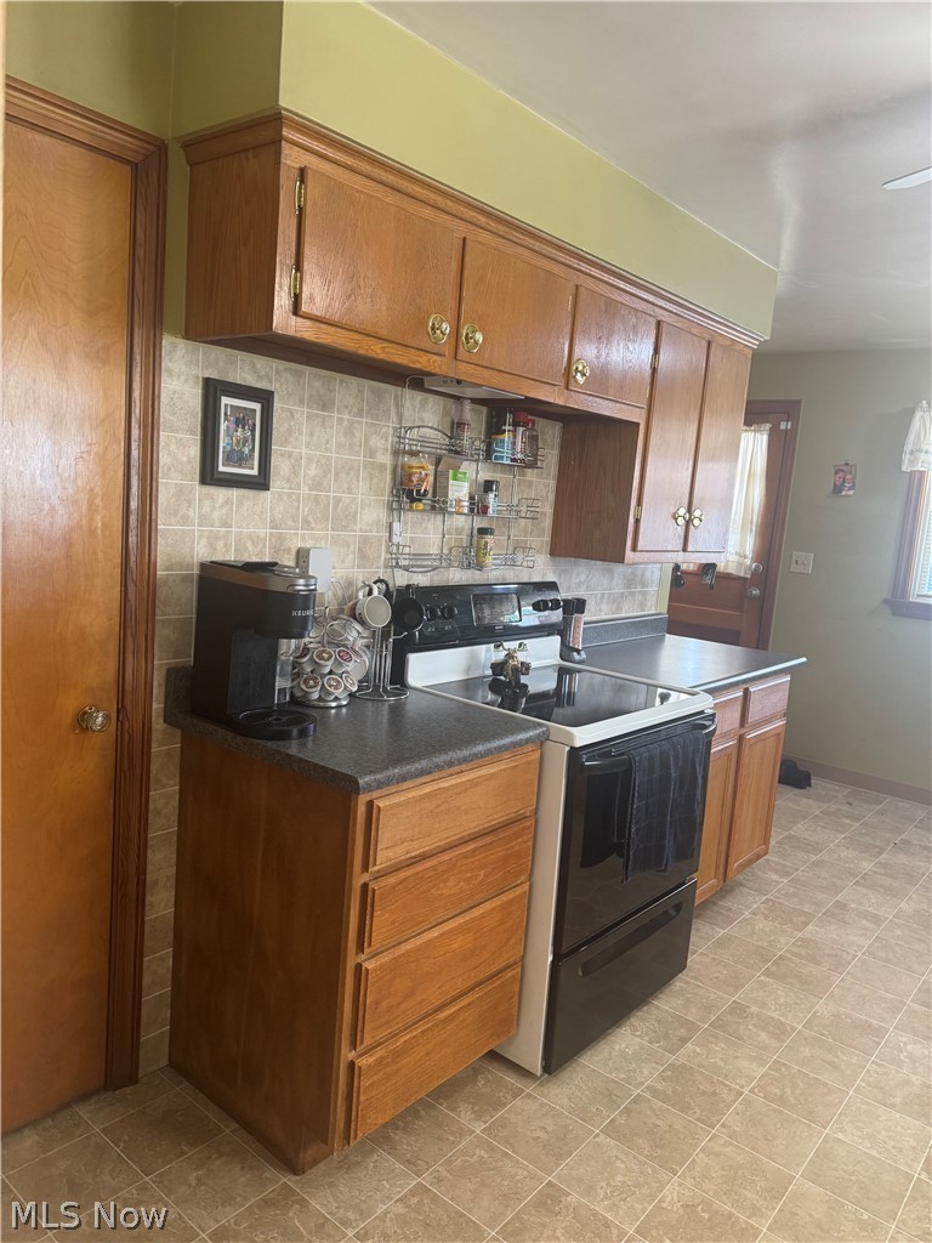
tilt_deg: -7.3
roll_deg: -4.7
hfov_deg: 56.8
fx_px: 862
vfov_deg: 71.6
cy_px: 622
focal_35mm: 24
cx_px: 466
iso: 250
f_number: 1.78
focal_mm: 6.76
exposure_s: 1/60
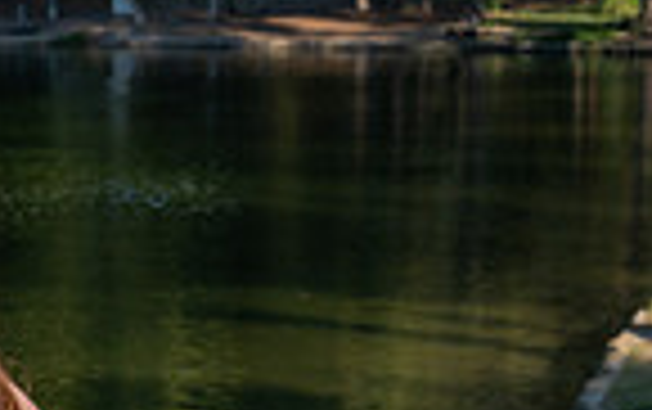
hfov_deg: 8.3
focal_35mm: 240
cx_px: -648
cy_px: 552
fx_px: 4270
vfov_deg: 5.5
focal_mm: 59
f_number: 10
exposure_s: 1/400
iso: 200
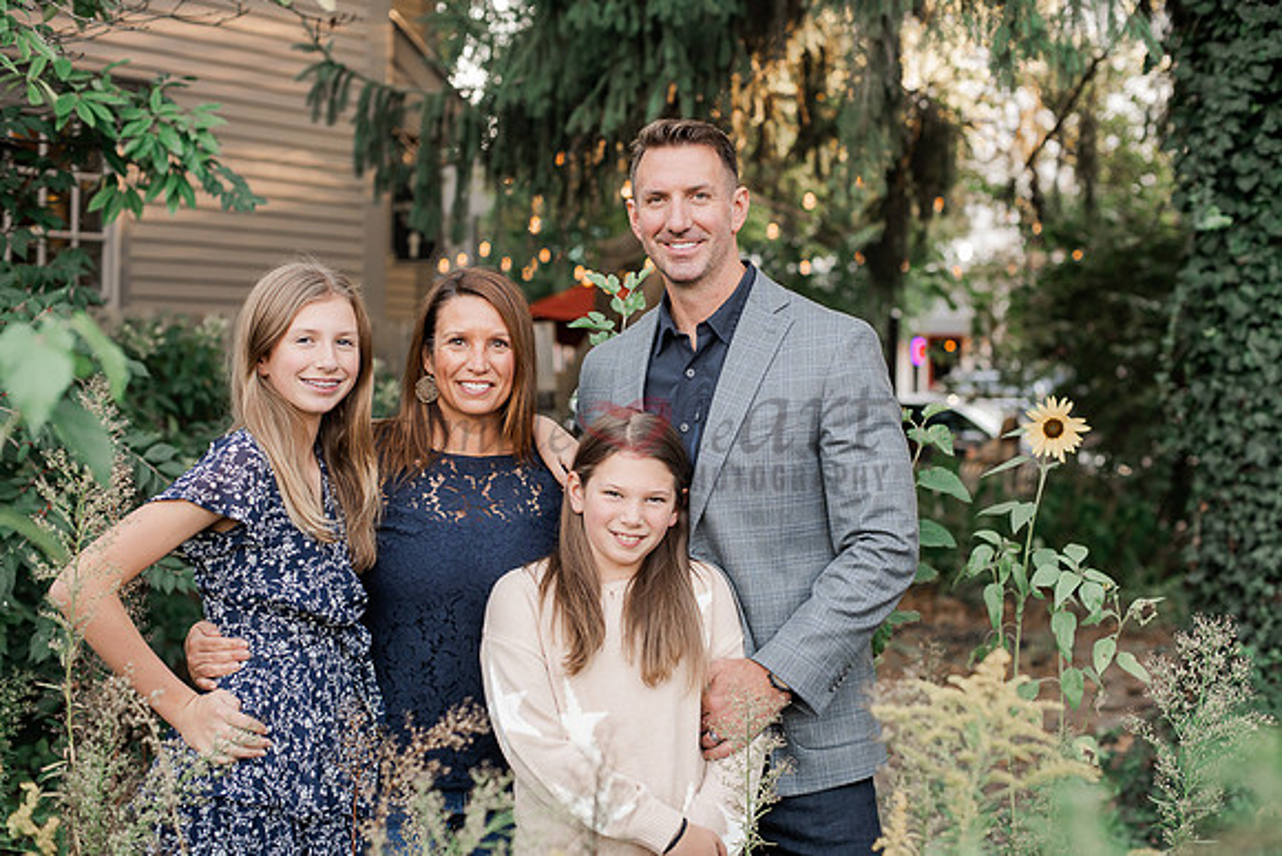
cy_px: 428
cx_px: 641
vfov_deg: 27.0
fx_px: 1781
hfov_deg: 39.6
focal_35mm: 50
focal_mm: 50
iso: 400
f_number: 3.5
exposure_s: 1/250
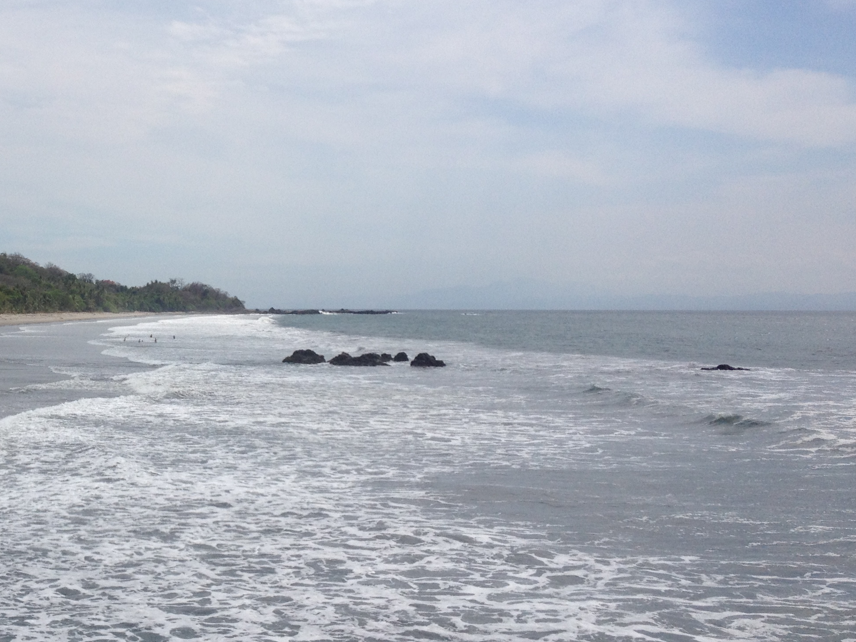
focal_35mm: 59
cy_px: 292
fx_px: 1459
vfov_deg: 24.8
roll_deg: +0.4
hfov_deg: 31.6
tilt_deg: -2.3
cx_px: 140
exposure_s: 1/4608
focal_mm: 4.28
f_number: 2.4
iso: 50
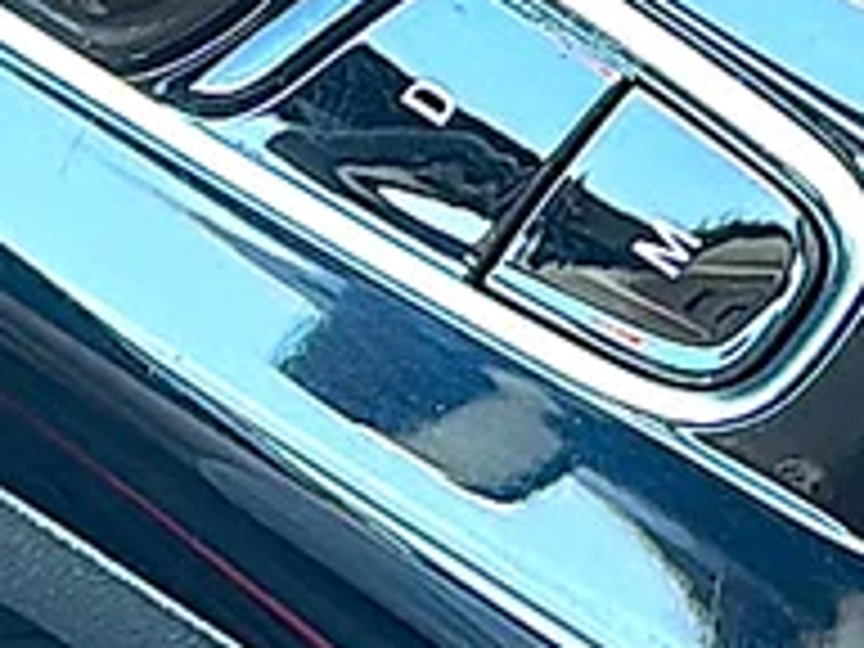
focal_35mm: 157
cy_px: -308
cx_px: 441
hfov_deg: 12.6
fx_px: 3919
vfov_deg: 9.2
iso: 80
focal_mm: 6.86
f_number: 1.78
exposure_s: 1/59
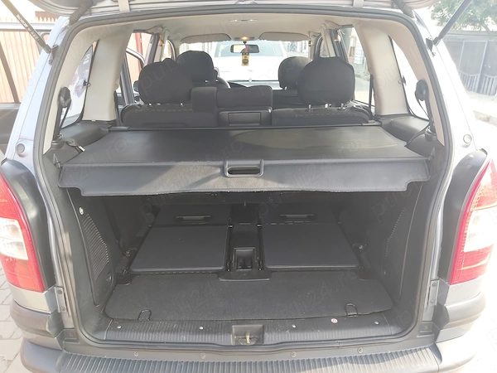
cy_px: 186
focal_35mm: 26
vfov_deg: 53.1
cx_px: 248
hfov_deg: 67.3
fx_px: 373
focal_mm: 3.92
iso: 64
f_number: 1.7
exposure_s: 1/129
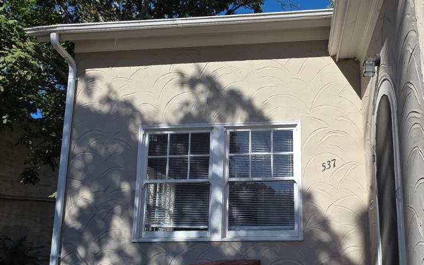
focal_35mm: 29
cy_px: 183
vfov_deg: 42.3
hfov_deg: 63.0
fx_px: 335
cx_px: 282
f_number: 1.9
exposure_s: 1/2476
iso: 40
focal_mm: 2.2
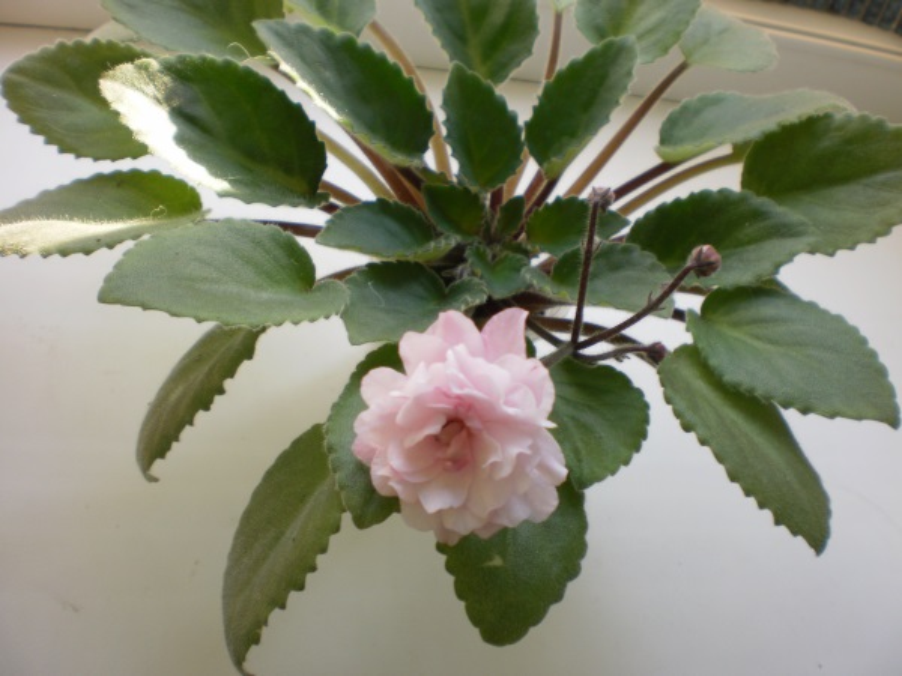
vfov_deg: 37.7
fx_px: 990
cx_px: 451
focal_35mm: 38
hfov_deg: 49.0
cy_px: 338
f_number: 3.1
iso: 100
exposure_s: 1/40
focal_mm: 6.3
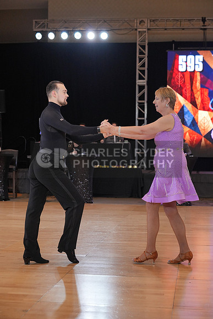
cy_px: 160
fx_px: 576
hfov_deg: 20.9
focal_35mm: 65
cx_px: 106
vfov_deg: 31.0
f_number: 3.5
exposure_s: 1/500
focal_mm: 65
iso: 2000
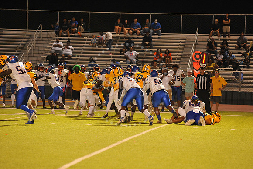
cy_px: 84
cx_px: 126
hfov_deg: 10.3
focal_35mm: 200
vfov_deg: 6.9
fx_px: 1405
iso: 3200
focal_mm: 200
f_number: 5
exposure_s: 1/160
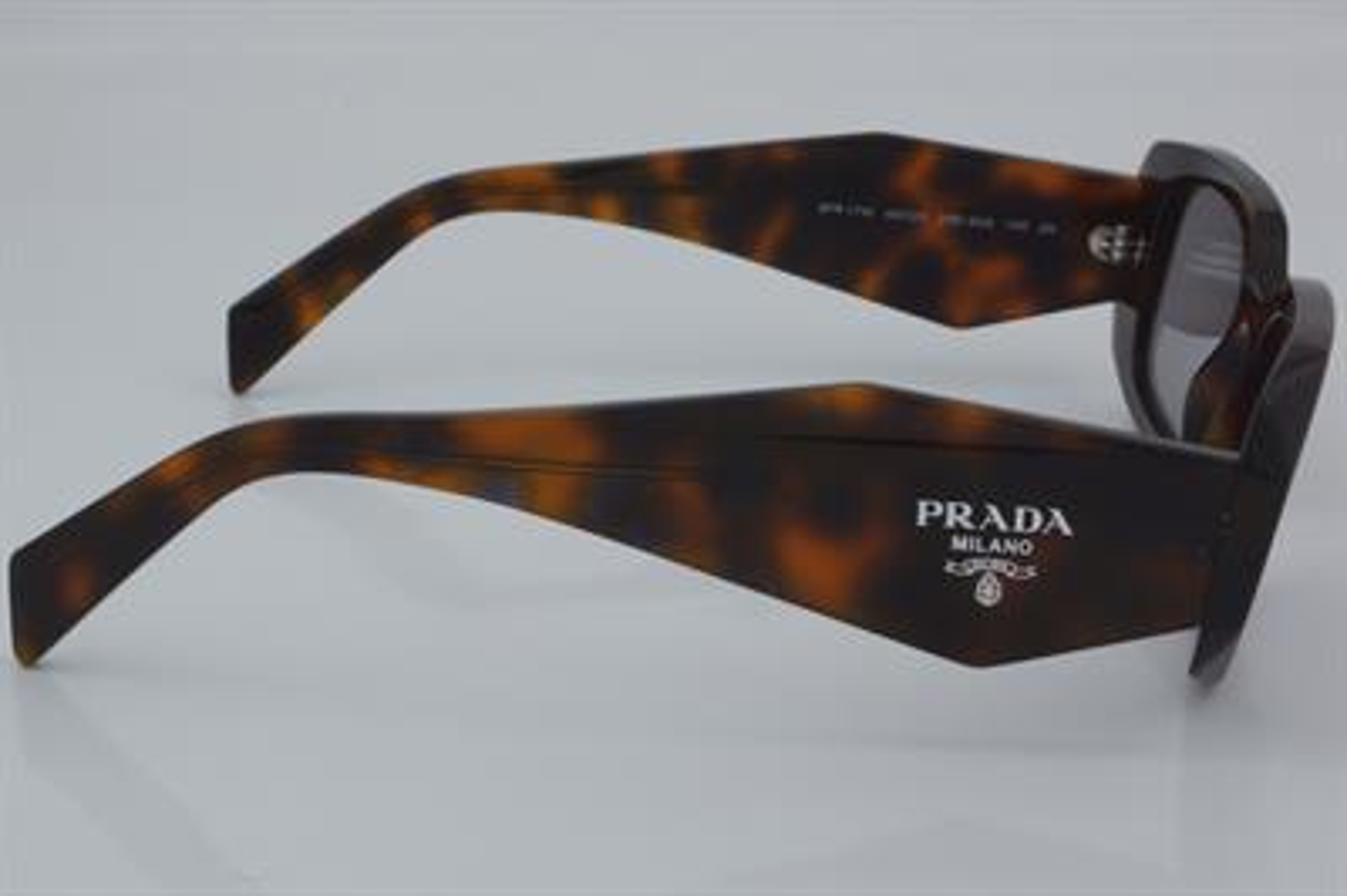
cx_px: 674
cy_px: 448
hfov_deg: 27.0
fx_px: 2804
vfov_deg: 18.2
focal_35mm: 75
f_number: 32
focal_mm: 50
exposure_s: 1/4
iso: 100
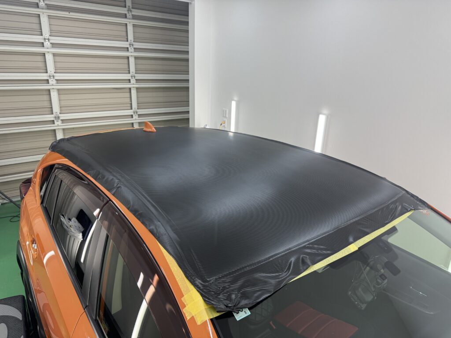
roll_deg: -1.5
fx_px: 313
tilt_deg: -20.7
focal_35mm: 24
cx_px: 226
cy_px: 169
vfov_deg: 56.8
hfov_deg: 71.6
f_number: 1.78
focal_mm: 6.76
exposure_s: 1/184
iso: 64
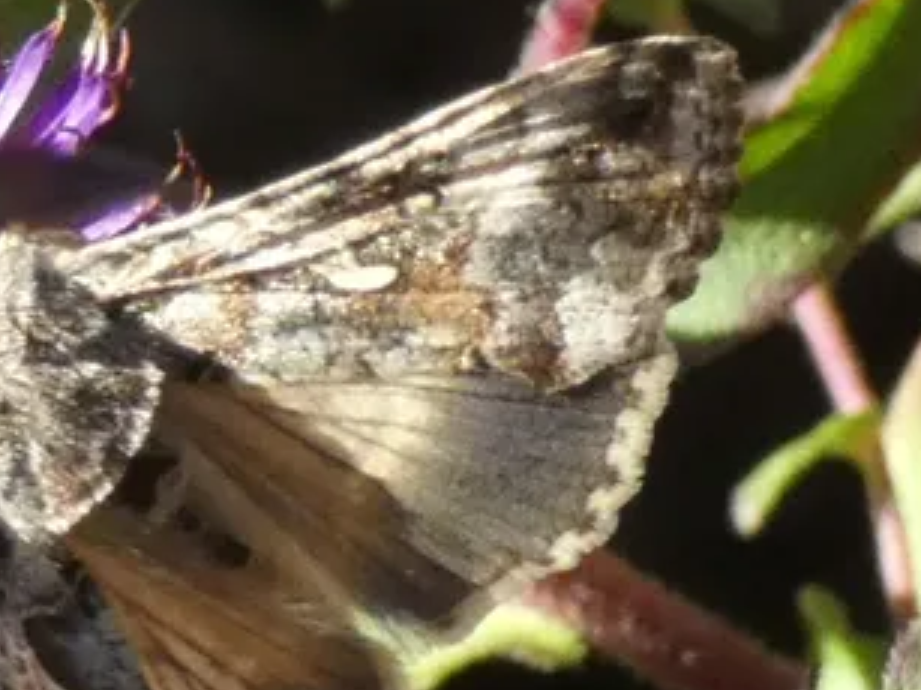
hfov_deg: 7.2
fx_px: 7314
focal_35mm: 275
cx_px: 210
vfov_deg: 5.4
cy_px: 534
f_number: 5.2
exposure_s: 1/250
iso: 500
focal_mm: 23.7
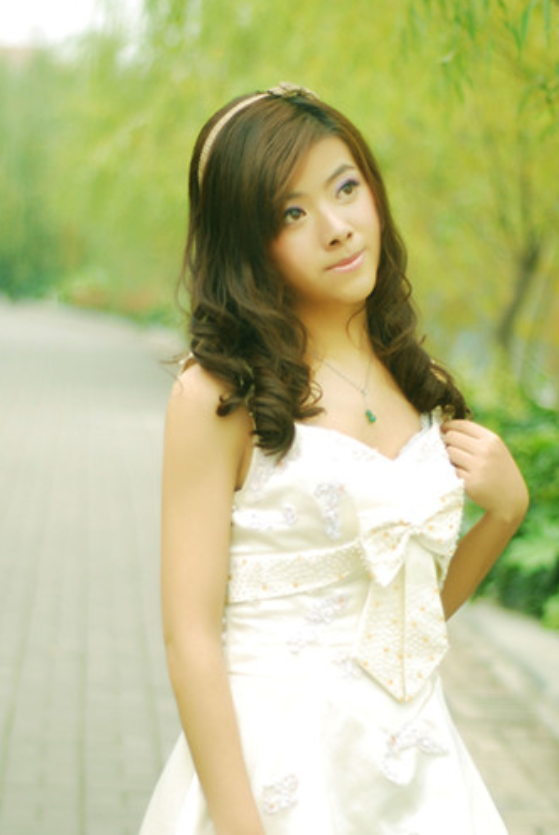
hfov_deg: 12.2
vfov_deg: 18.1
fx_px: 2624
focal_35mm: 113
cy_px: 499
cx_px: 261
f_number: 1.8
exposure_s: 1/500
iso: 125
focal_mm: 50
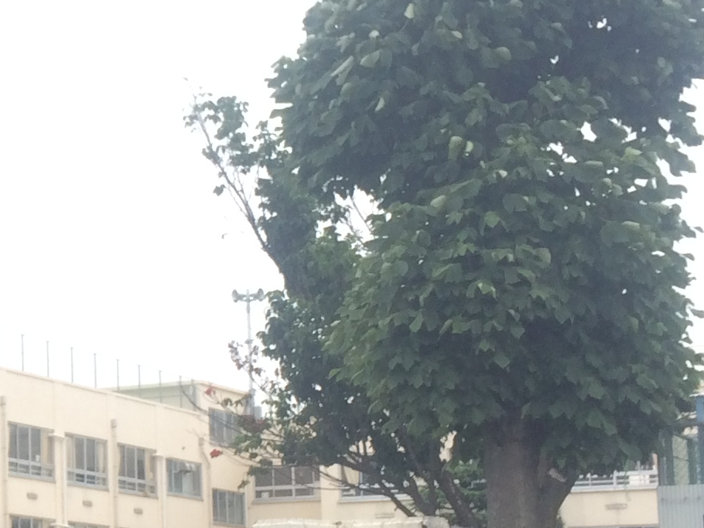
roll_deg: +1.1
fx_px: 2116
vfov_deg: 14.2
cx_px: -252
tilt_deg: +8.0
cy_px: 358
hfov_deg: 17.5
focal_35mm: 104
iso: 40
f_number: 2.2
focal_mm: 4.15
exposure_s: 1/60
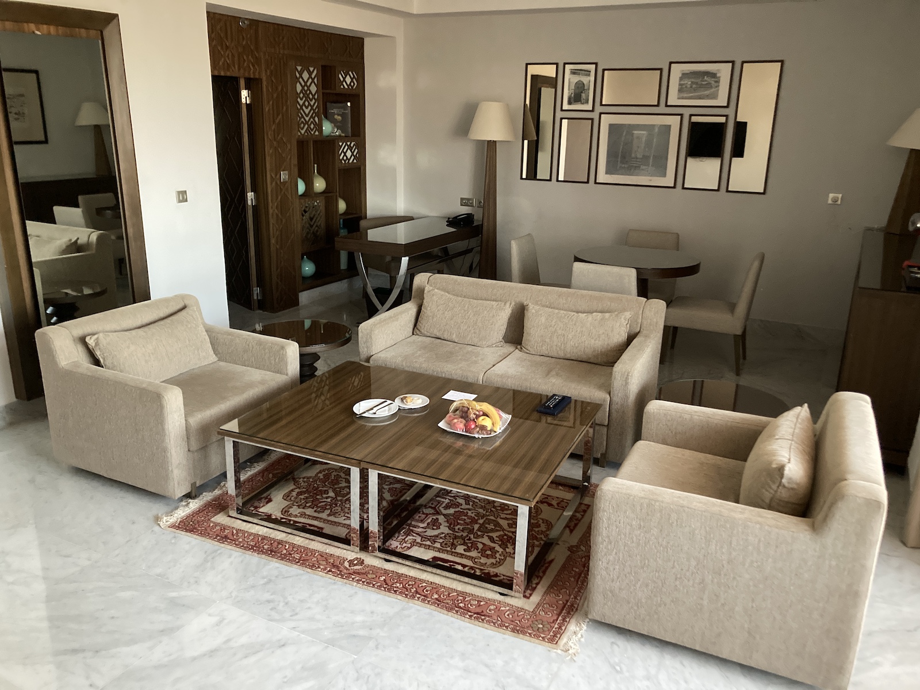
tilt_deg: -15.4
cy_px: 345
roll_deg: -1.2
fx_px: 744
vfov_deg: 49.7
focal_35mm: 28
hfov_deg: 63.4
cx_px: 460
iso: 640
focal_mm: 3.99
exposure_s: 1/30
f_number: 1.8
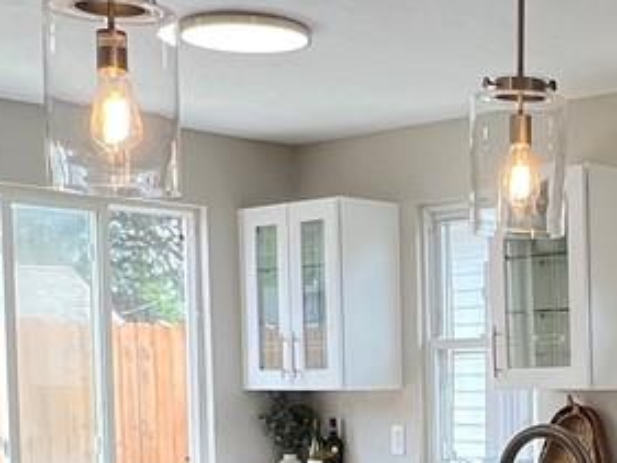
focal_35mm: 74
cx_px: 652
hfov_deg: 24.8
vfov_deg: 18.9
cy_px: 542
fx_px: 1320
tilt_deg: -6.3
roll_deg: +0.1
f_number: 1.8
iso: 50
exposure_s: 1/120
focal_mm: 1.57
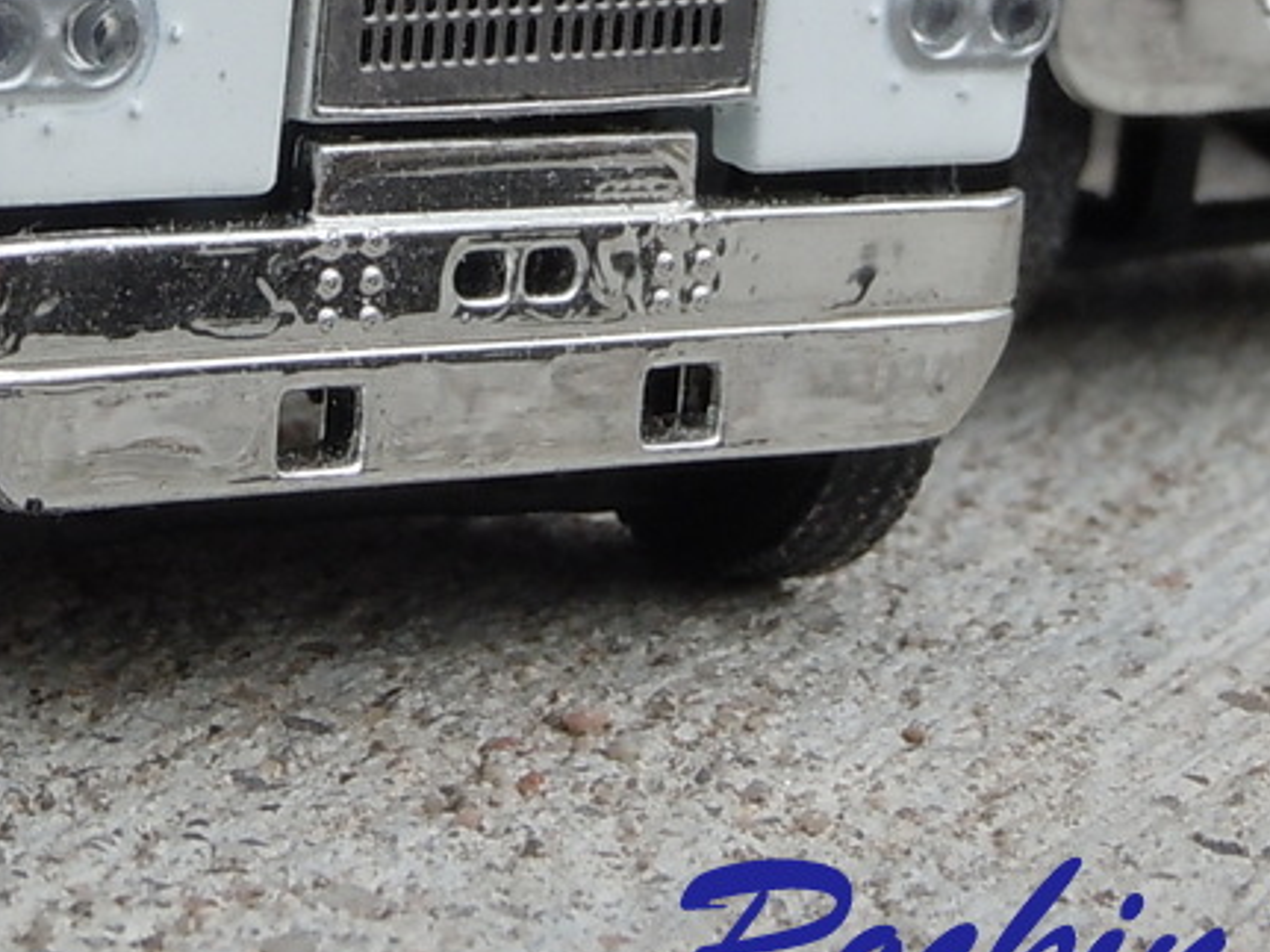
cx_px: 304
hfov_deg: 11.8
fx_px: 6125
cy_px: -489
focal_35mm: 167
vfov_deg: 8.7
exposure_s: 1/400
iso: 100
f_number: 4.6
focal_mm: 8.1
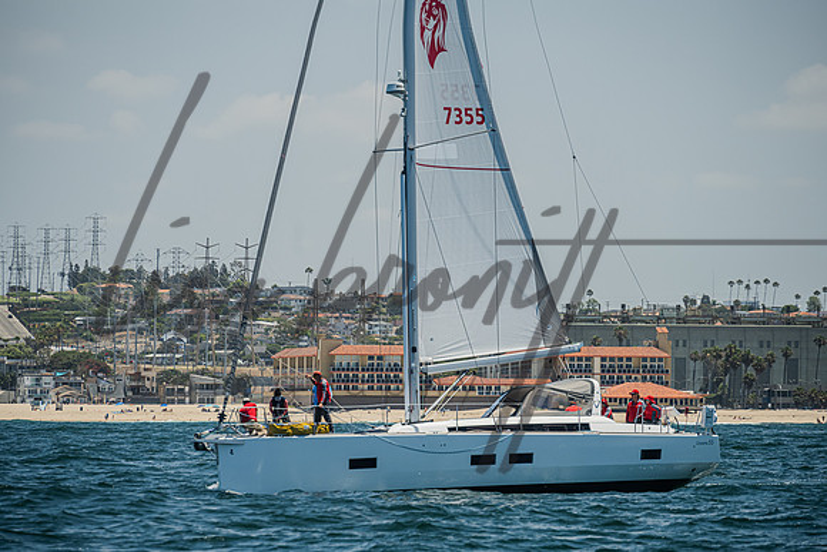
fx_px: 5341
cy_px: 313
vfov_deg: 5.9
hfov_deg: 8.9
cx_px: 413
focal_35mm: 232
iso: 320
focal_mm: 200
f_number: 6.3
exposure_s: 1/800
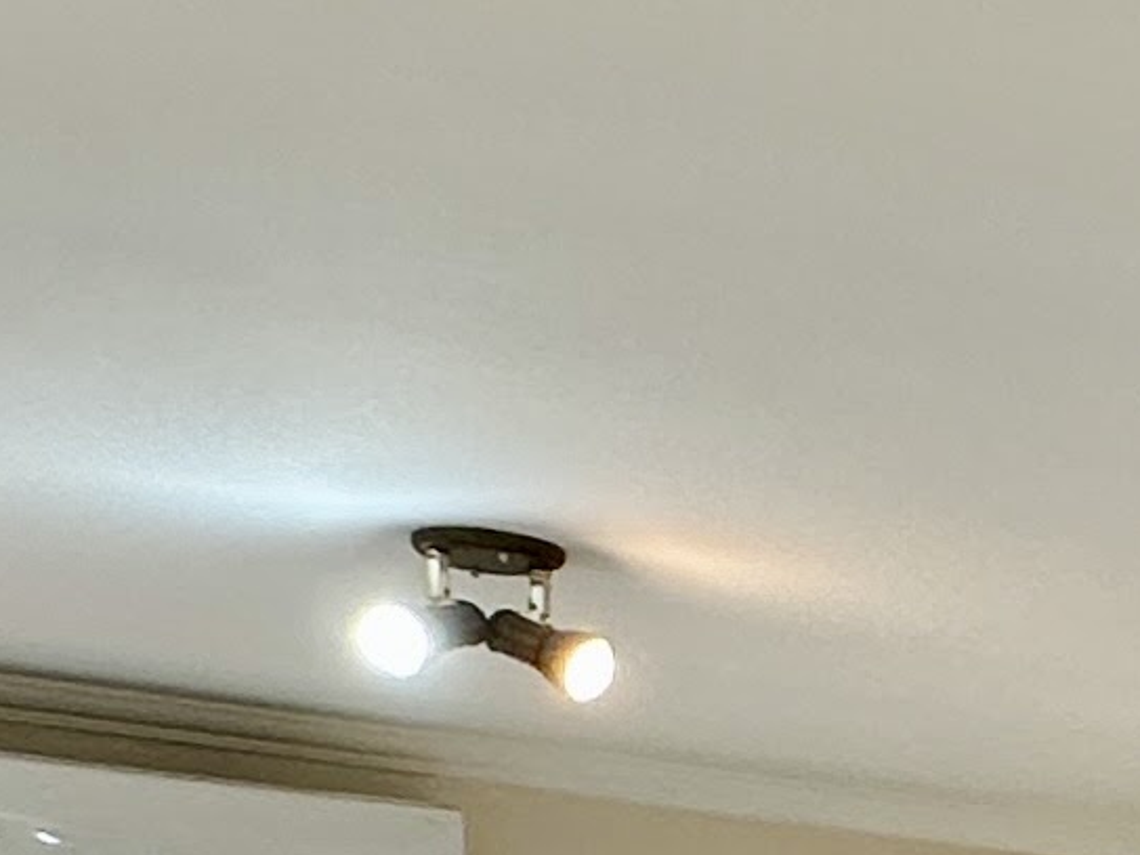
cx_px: 2410
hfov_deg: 14.8
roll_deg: -0.7
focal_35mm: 104
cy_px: 1426
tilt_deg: +0.0
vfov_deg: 13.1
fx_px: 3424
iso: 100
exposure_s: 1/120
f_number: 2.2
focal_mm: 2.22
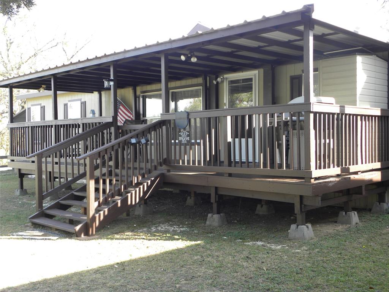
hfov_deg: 45.8
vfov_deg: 35.1
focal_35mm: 41
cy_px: 146
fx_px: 461
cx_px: 194
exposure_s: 1/66.6
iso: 75
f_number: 3.2
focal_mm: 7.3
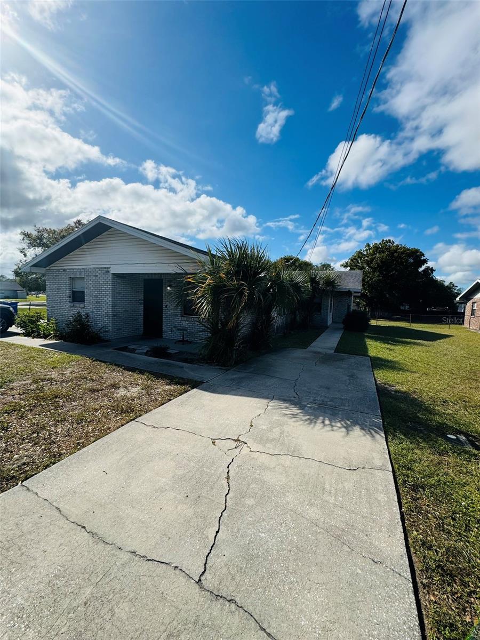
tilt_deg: -4.8
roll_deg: -1.4
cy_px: 320
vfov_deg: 102.1
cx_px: 240
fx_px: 259
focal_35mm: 14
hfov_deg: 85.7
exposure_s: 1/2674
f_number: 2.2
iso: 50
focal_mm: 2.22
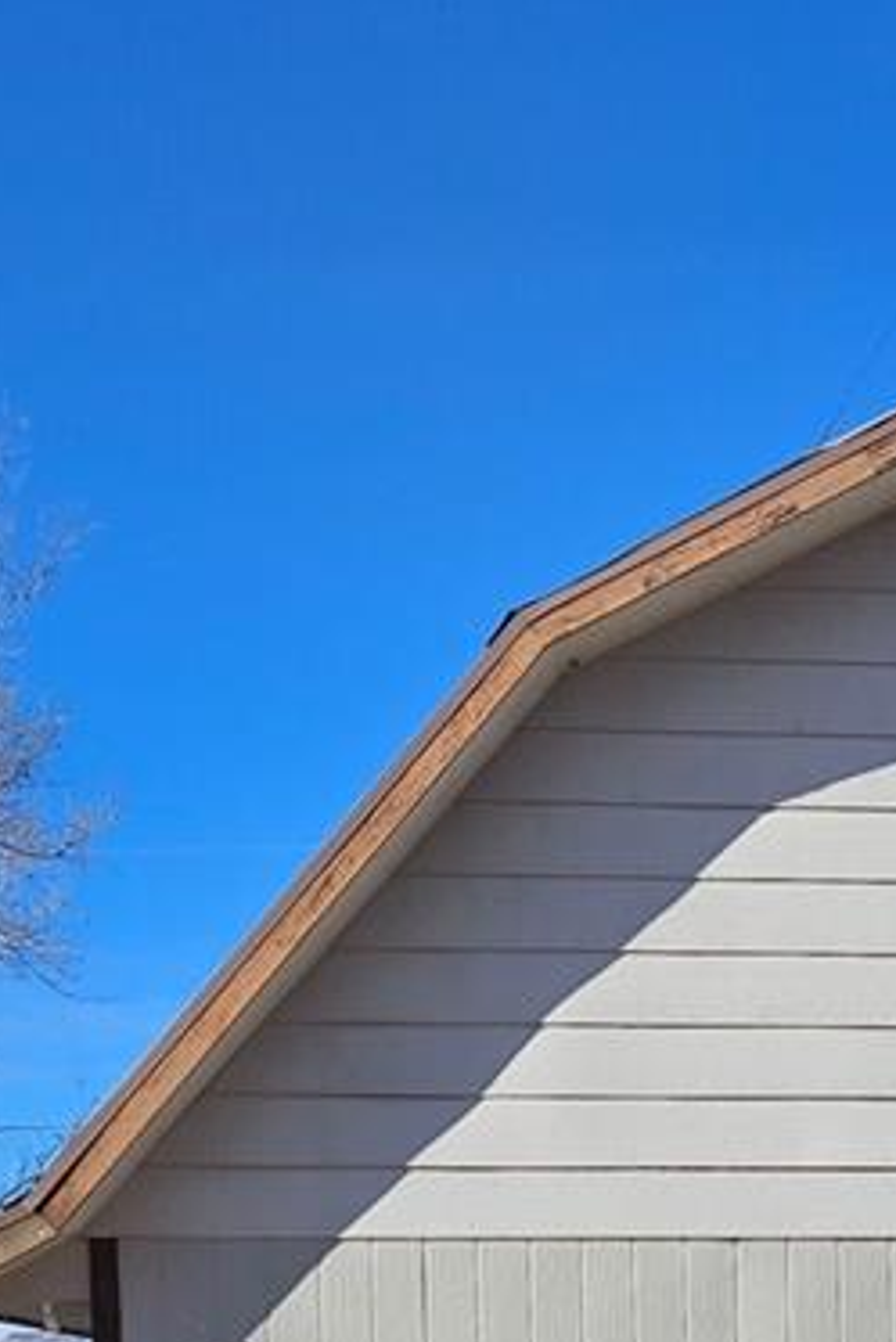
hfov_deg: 17.0
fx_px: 2872
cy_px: 1569
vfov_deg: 24.1
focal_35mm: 77
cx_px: 1076
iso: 25
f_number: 1.8
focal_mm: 5.4
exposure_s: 1/2510
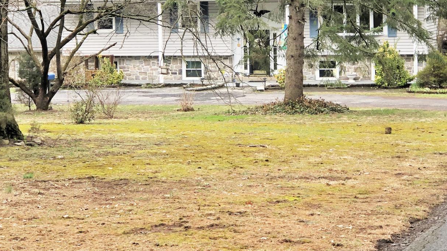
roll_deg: +1.0
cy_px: 8
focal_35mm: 104
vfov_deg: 11.5
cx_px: 265
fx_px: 1233
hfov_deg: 20.5
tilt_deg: -2.5
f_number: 2.8
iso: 25
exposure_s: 1/121
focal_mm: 6.6
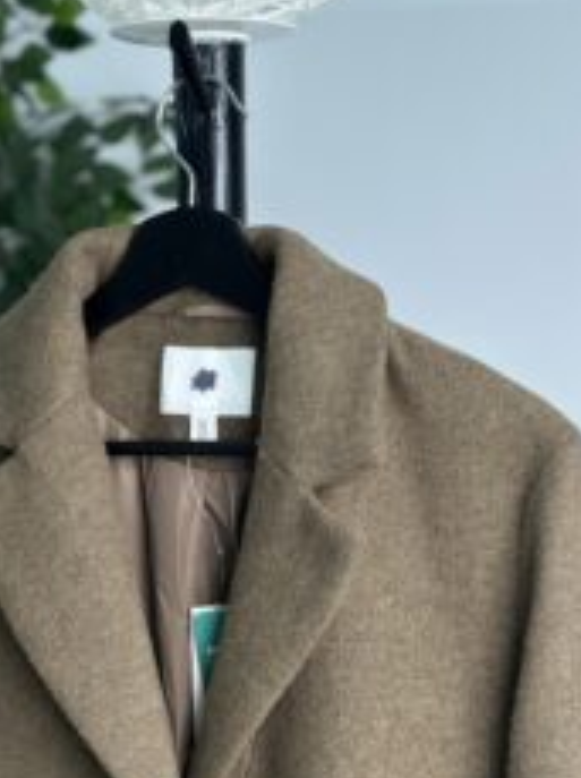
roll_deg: +0.8
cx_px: 180
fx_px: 1885
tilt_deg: -4.9
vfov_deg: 23.2
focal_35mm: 84
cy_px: 527
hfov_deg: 17.5
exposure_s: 1/100
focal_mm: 6.86
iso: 125
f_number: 1.78
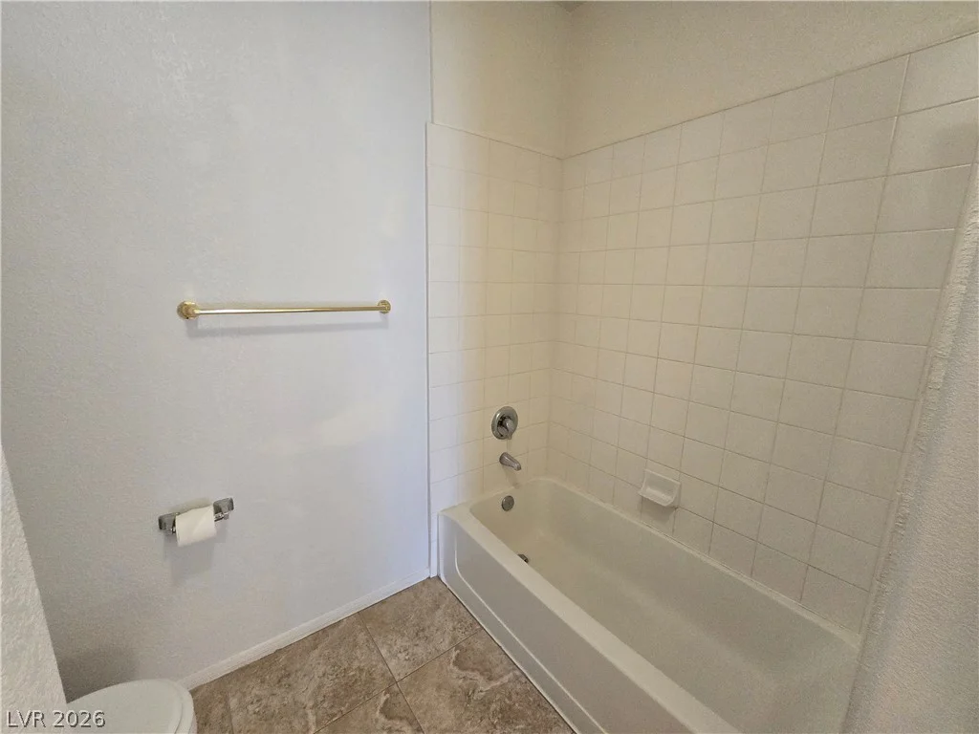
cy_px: 367
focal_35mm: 13
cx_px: 490
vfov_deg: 89.9
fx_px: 368
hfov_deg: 106.2
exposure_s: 1/60
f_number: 2.2
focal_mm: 2.2
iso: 320
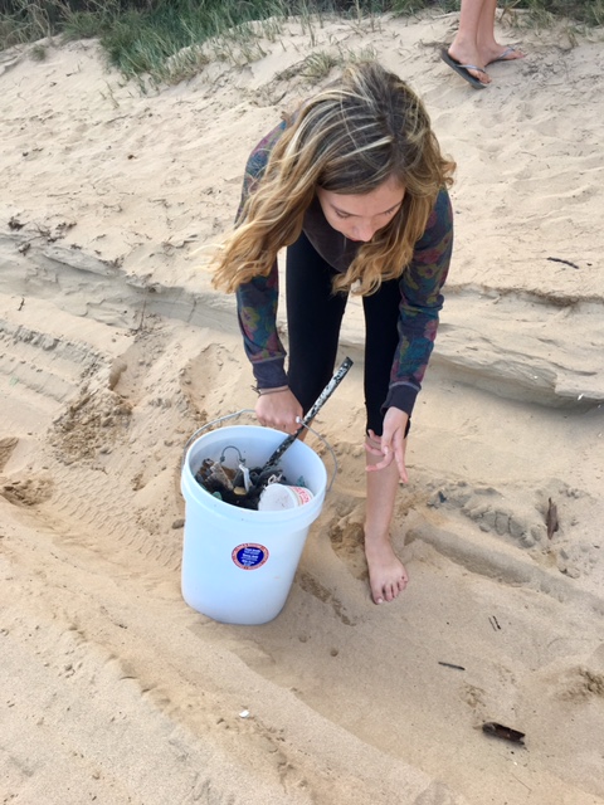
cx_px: 302
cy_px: 402
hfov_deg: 48.2
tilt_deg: -27.9
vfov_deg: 61.7
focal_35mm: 29
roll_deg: +2.4
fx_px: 675
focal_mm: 4.15
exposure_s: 1/246
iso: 25
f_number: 2.2
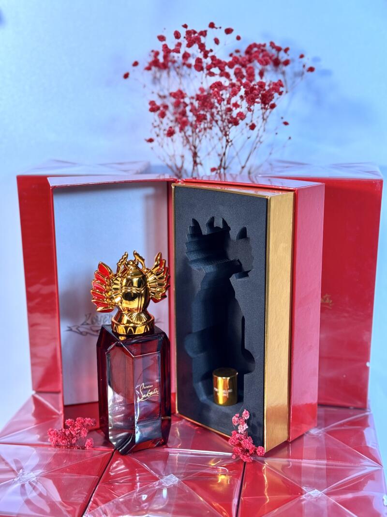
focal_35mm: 48
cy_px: 258
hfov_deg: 30.3
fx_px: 716
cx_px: 194
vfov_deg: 39.7
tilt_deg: -12.8
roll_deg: +0.7
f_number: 1.78
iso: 100
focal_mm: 6.76
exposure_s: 1/100
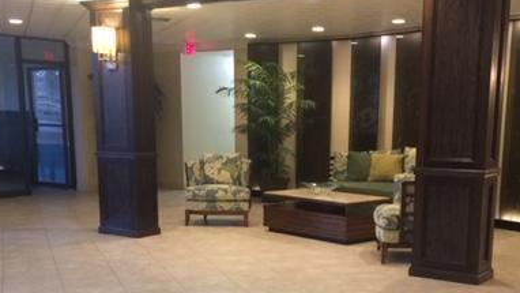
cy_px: 271
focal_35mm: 53
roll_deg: -0.9
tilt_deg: -10.5
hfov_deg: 39.1
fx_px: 731
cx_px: 283
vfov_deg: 22.0
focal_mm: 4.15
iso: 100
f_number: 2.2
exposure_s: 1/10
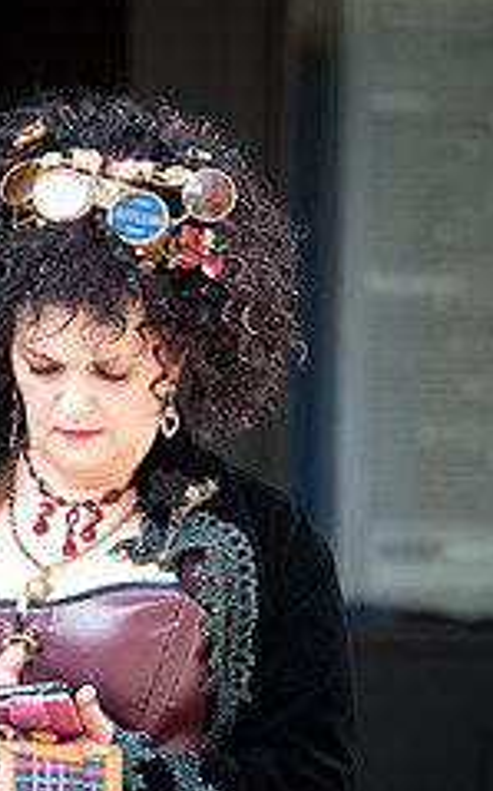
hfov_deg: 3.4
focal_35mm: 384
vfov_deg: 5.5
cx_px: 94
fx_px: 8270
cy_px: 407
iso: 200
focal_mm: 200
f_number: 4.5
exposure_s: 1/80
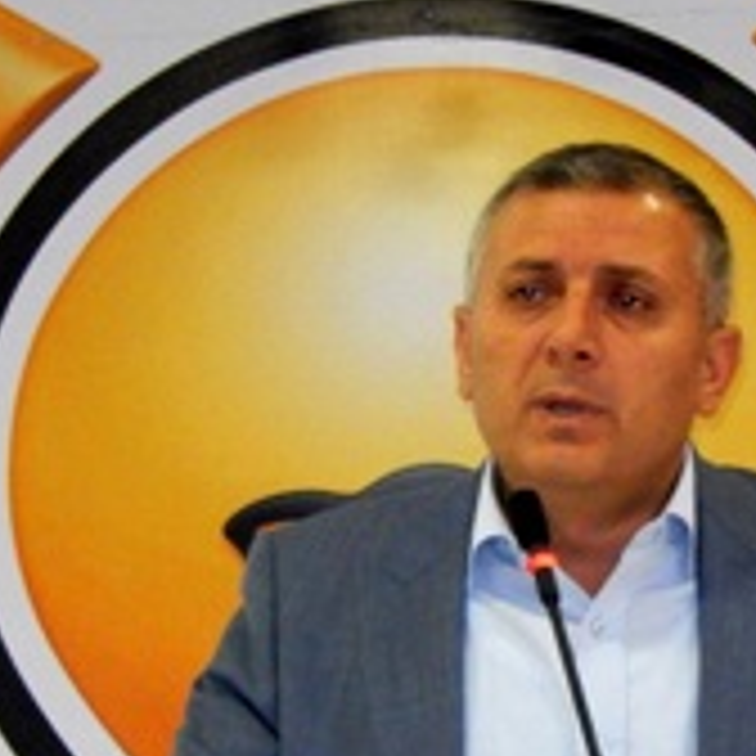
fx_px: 9834
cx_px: 490
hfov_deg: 4.4
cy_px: 585
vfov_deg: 4.4
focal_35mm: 398
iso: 1100
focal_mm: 30.3
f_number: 5.7
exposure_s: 1/30
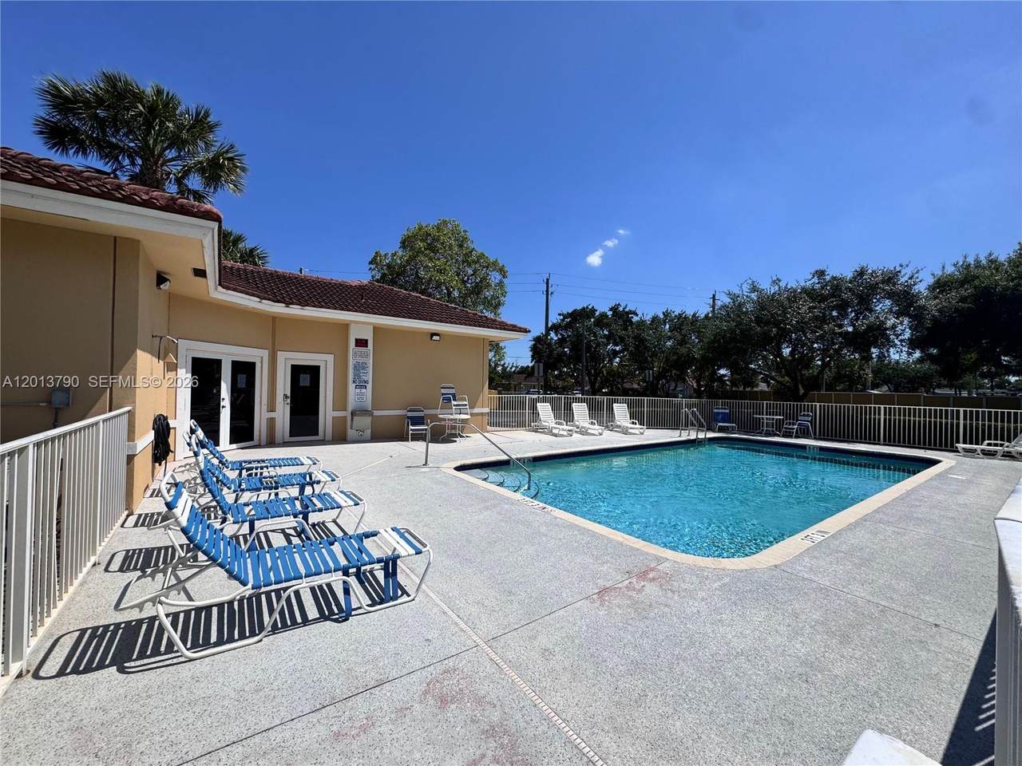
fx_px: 413
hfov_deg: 102.1
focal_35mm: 14
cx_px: 511
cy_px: 383
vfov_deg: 85.7
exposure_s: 1/3906
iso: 40
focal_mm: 2.22
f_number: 2.2
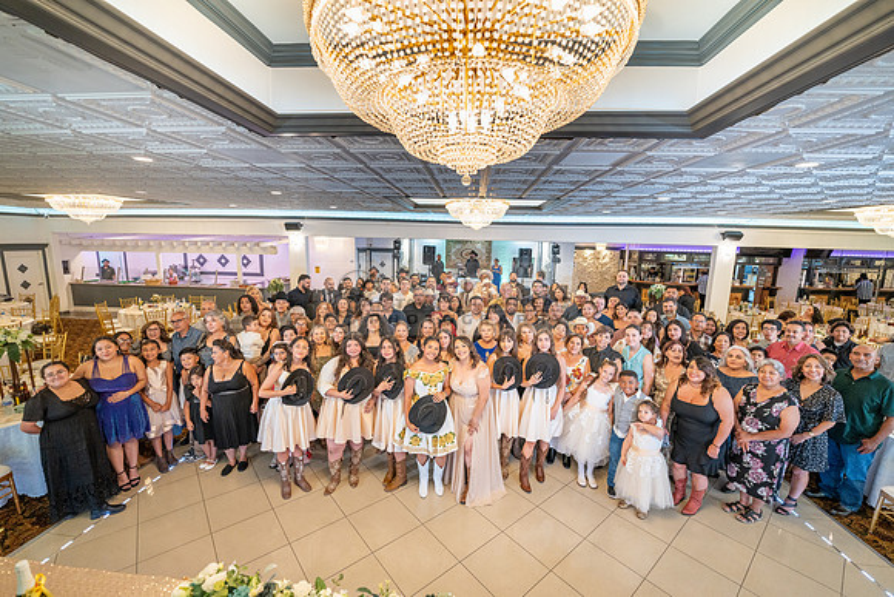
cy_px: 298
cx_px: 447
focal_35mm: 15
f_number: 2.8
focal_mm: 14.6
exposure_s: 1/125
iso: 1000
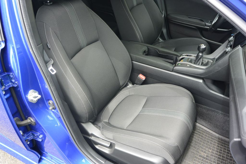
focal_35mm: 29
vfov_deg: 45.0
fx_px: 198
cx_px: 123
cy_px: 82
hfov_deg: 63.7
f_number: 3.5
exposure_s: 1/125
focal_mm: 11
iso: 160
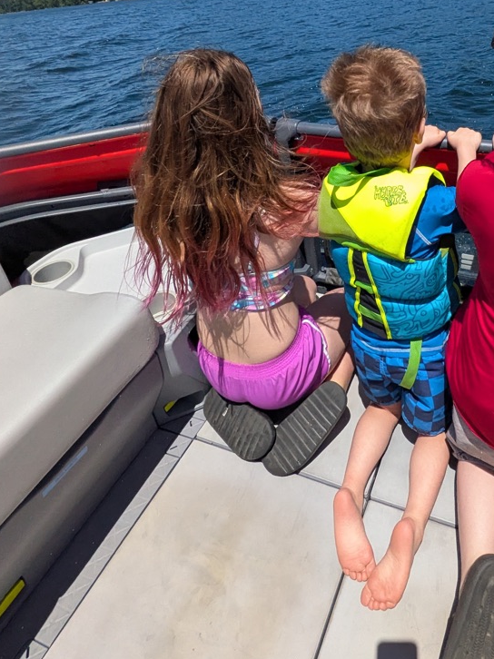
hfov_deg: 49.1
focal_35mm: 27
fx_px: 514
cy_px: 164
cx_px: 377
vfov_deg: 61.6
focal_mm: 1.85
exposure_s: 1/9615
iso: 250
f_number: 2.2
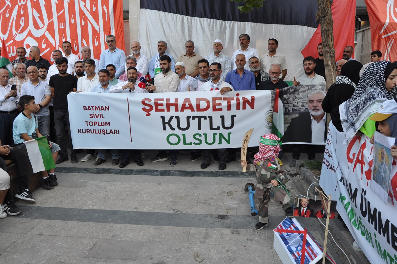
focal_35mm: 27
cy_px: 132
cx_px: 198
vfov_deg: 47.9
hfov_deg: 67.4
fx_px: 298
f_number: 5.6
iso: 400
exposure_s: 1/125
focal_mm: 18
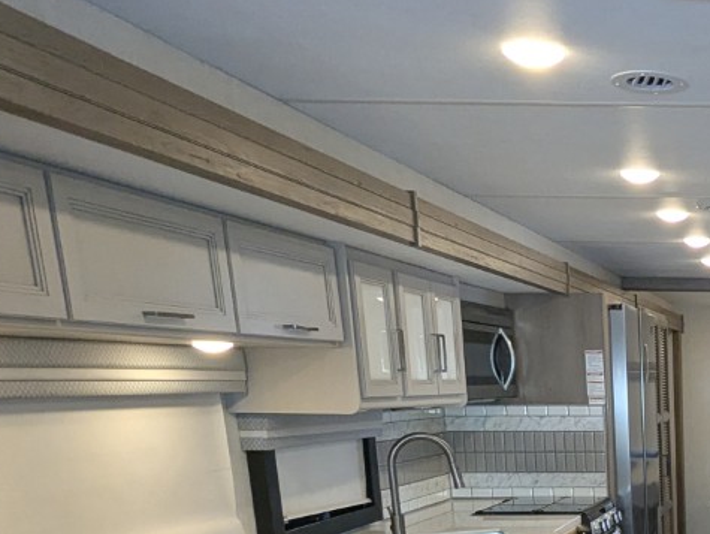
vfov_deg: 27.5
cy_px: 627
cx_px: 829
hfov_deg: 33.6
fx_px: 965
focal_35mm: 47
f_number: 2.2
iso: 231
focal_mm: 2.35
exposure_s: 1/144
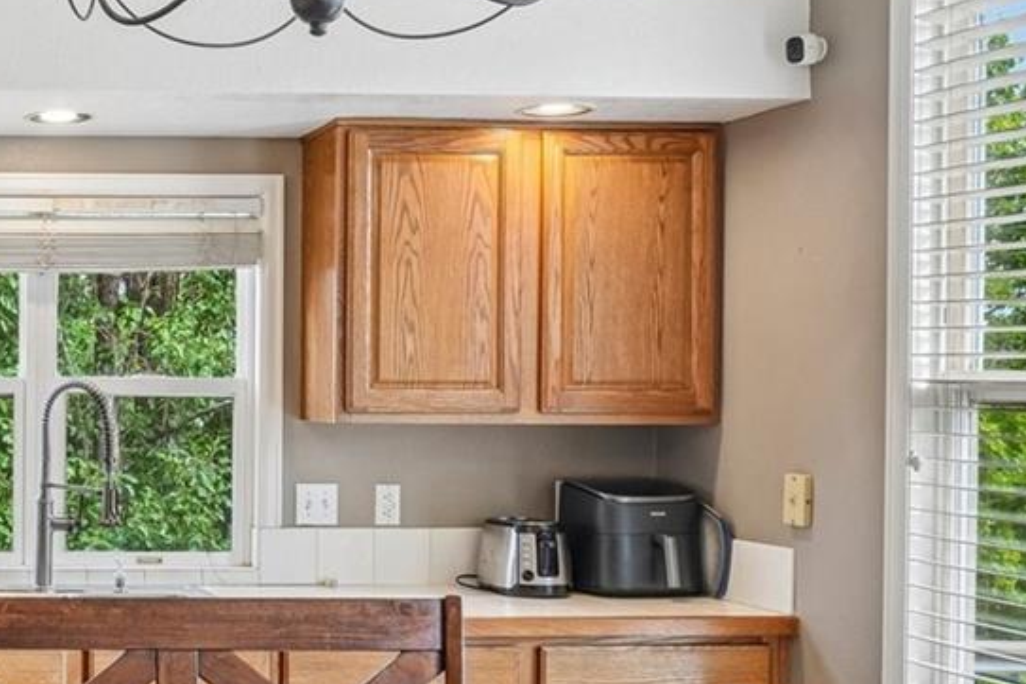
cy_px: 408
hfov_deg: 31.9
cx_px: -174
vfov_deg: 25.5
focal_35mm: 53
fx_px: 1510
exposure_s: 1/20
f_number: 8
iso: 400
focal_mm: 12
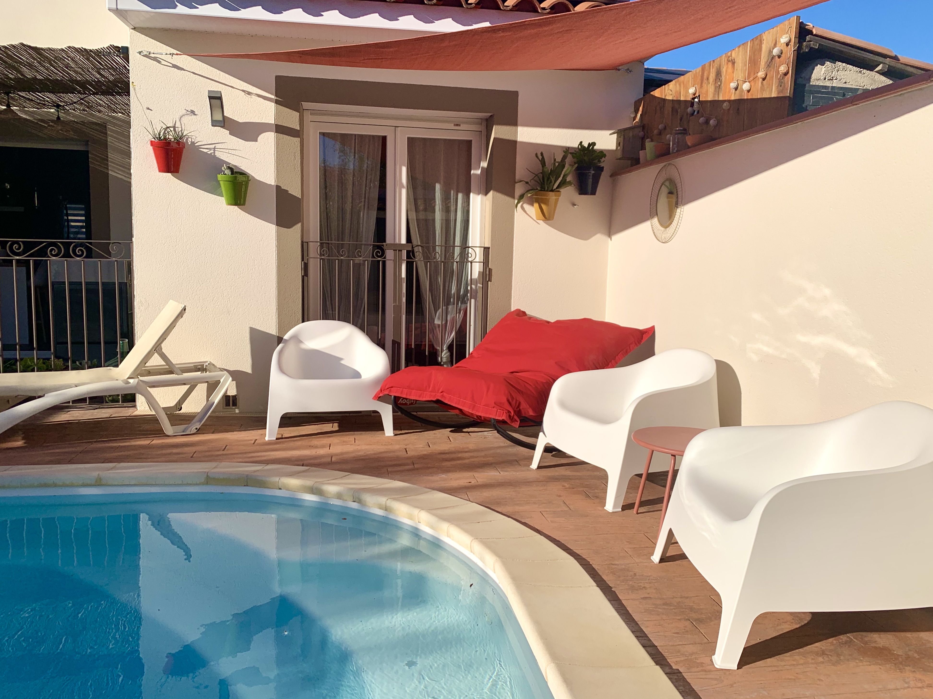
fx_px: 701
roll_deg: -3.2
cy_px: 350
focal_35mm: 26
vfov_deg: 53.1
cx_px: 466
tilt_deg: -4.9
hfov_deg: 67.3
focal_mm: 4.25
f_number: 1.8
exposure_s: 1/4673
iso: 25
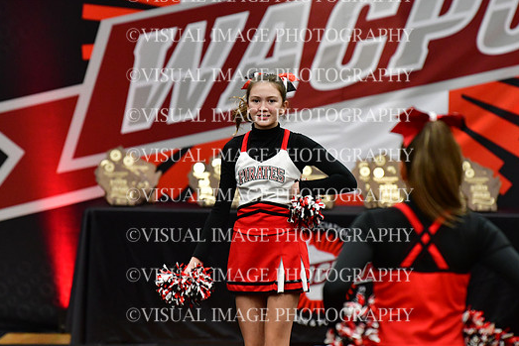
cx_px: 270
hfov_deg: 6.2
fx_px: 4802
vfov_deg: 4.1
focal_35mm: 333
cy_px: 175
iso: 4000
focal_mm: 200
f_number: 3.5
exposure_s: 1/500
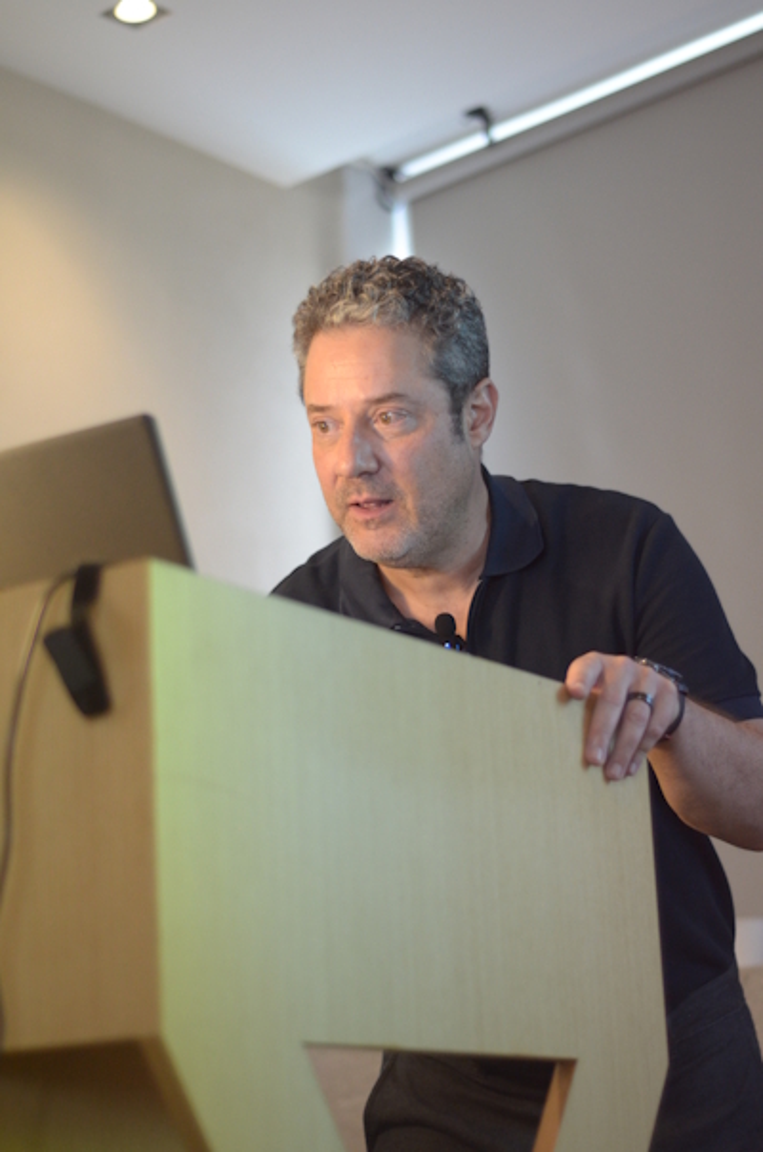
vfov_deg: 27.0
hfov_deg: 18.1
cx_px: 382
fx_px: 2395
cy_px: 576
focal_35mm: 75
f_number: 1.8
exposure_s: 1/160
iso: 1250
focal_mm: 50
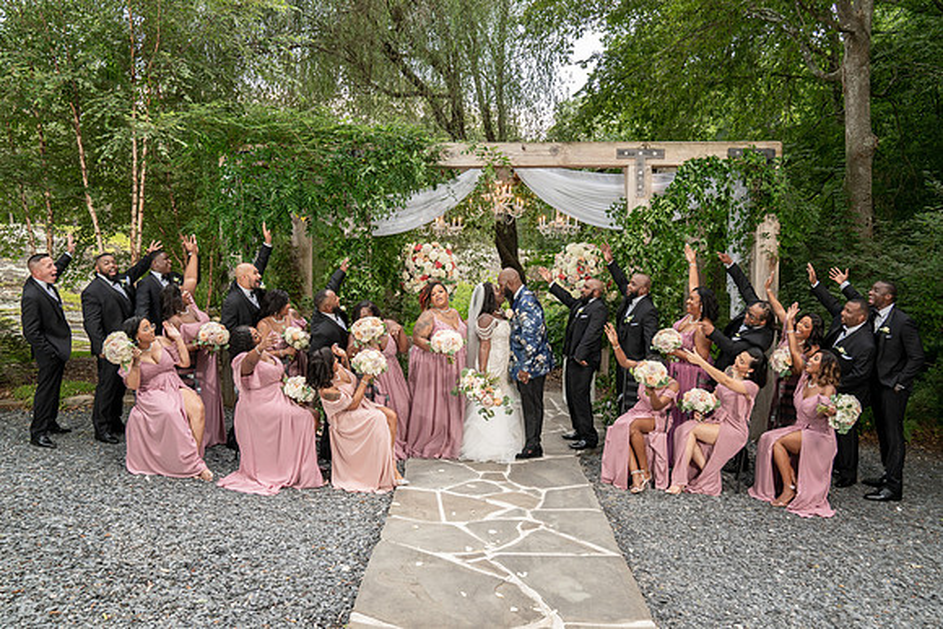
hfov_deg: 65.7
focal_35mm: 28
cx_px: 465
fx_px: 730
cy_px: 300
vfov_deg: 46.6
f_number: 4
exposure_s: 1/200
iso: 640
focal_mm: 26
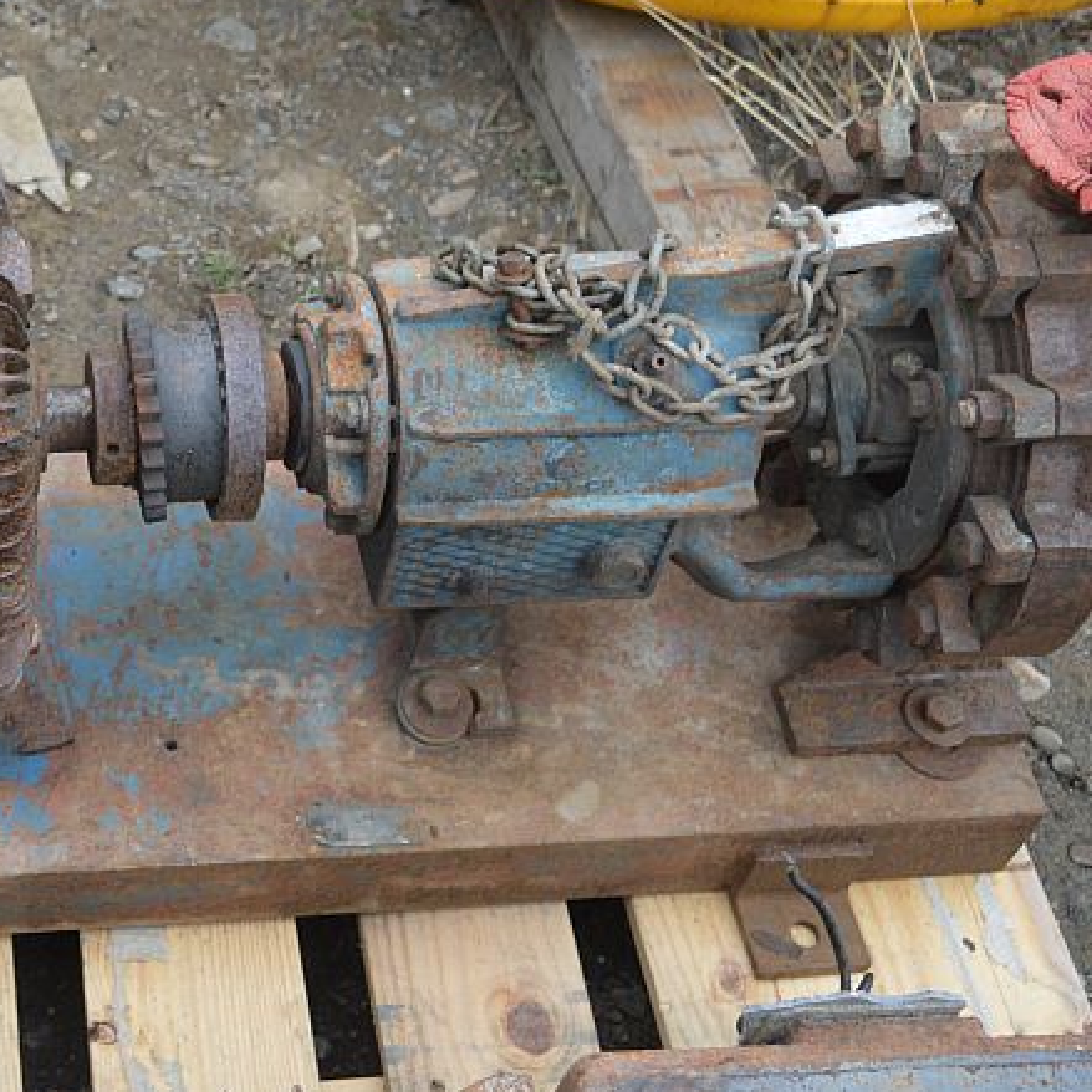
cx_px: 27
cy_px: 320
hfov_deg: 26.8
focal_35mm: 61
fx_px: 2176
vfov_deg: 27.9
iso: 400
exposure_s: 1/80
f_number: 4.5
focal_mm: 21
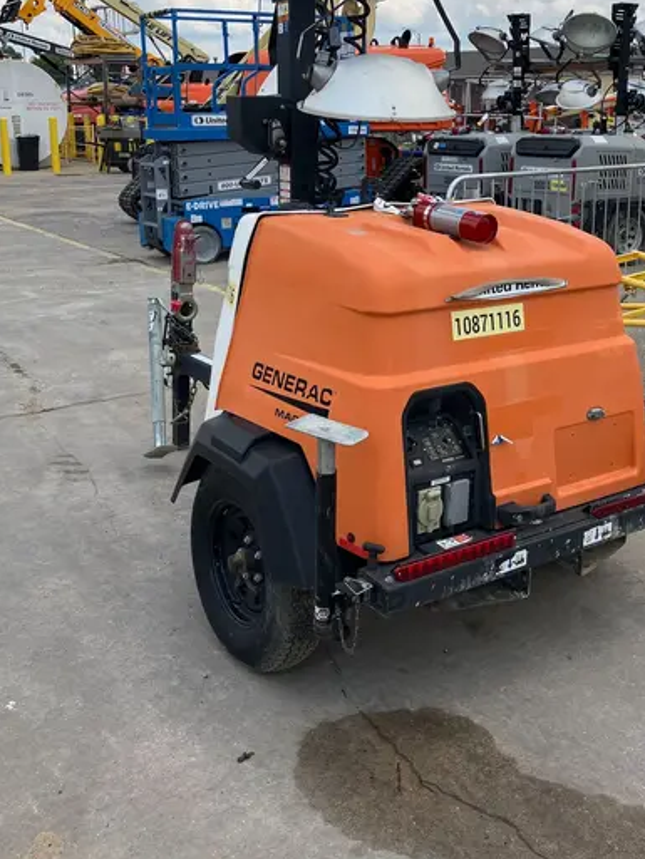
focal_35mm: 40
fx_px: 993
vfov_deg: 46.2
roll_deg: +0.5
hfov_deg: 35.9
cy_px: 302
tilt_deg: -10.7
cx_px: 374
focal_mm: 3.99
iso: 32
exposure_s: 1/2000
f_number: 1.8
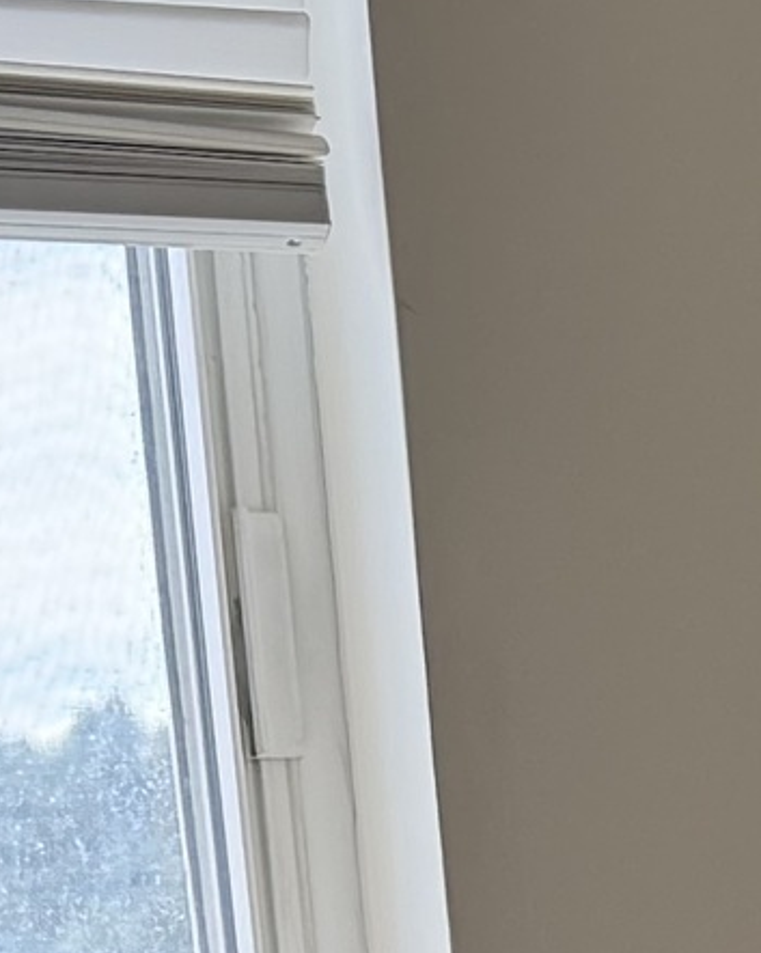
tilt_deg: -12.9
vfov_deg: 10.1
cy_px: 2374
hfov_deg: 9.1
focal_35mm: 163
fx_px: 4594
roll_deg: +3.6
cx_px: 1261
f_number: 1.78
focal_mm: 6.76
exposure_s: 1/262
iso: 80
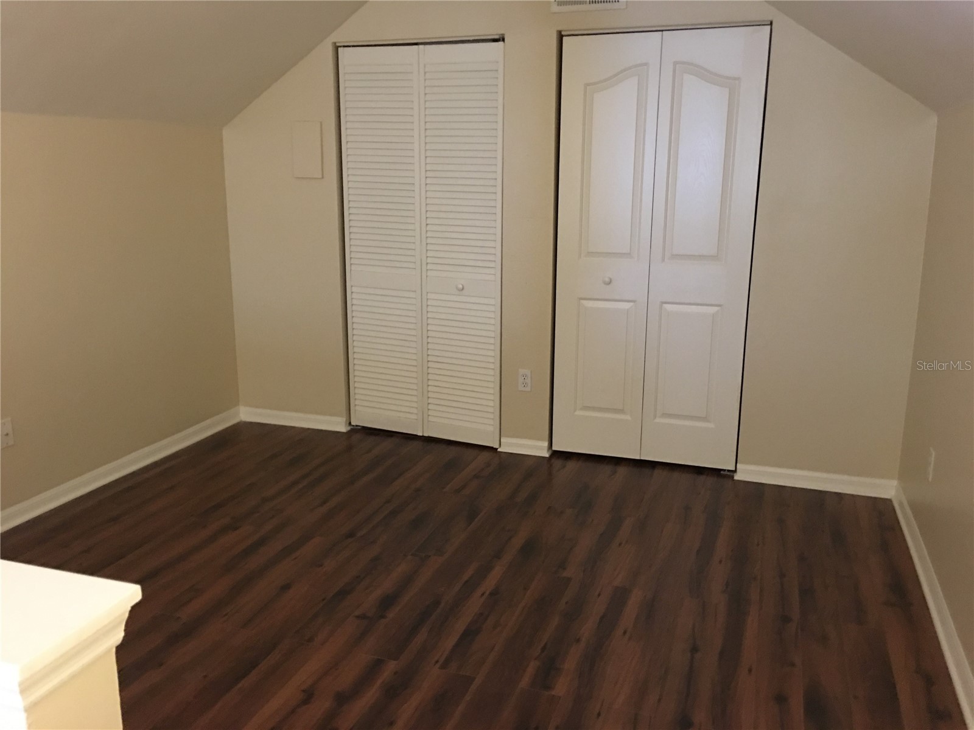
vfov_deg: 48.2
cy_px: 365
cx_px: 487
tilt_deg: -14.0
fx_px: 816
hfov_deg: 61.7
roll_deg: -0.1
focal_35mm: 29
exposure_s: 1/4
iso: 125
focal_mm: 4.15
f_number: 2.2
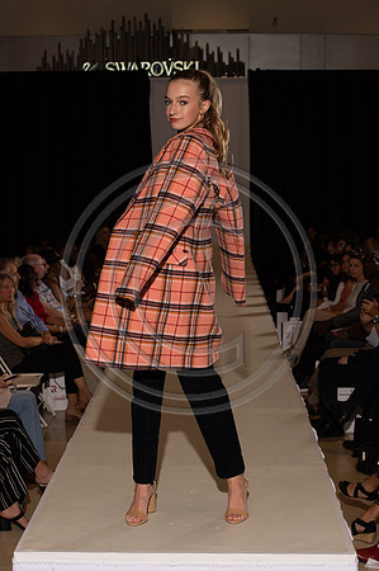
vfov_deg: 27.0
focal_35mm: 75
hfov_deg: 18.1
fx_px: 1187
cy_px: 286
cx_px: 190
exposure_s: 1/250
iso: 800
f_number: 9
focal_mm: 75
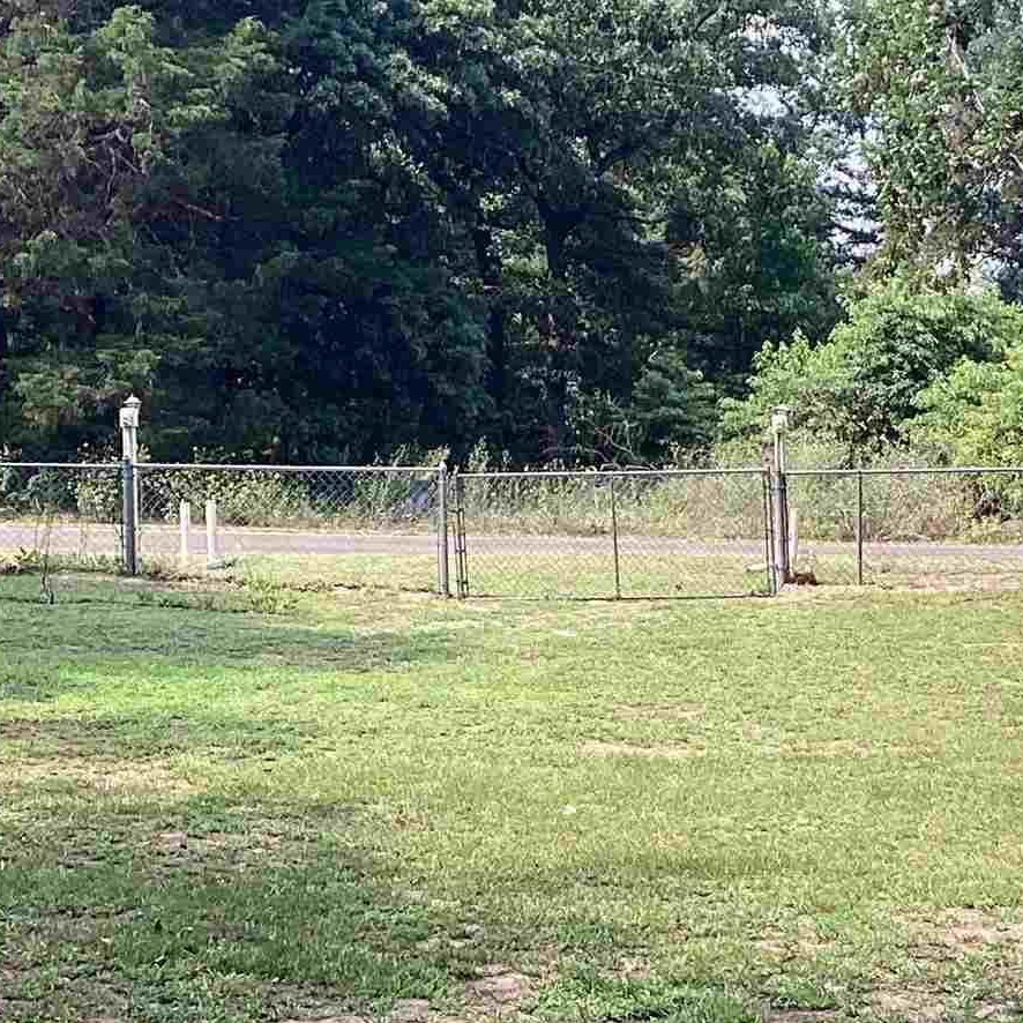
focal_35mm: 95
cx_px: 650
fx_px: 3176
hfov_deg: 18.3
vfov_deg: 18.3
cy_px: 647
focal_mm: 3.3
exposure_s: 1/254
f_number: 2.4
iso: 25
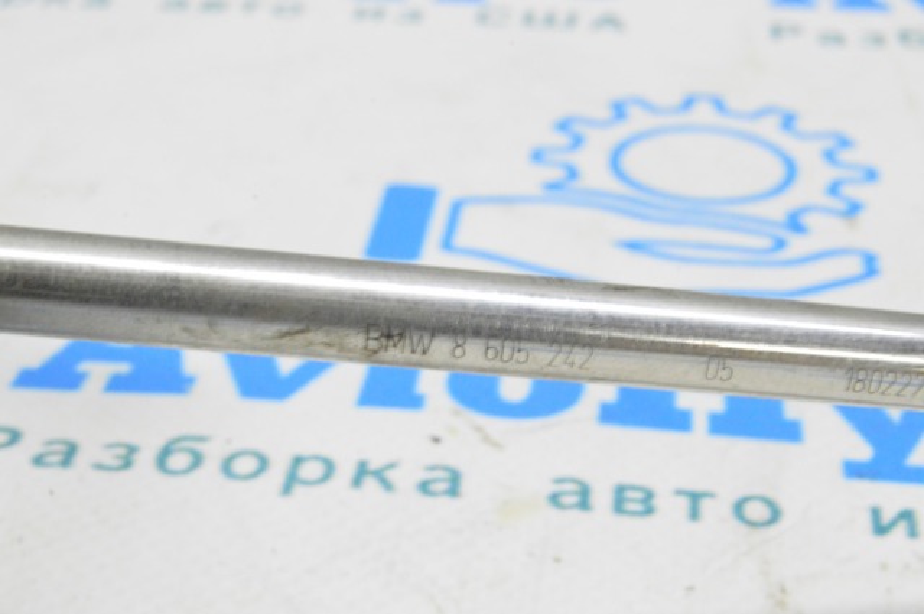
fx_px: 2115
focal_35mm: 82
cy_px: 307
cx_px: 462
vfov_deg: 16.5
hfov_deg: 24.6
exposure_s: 1/15
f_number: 20
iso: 6400
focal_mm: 55
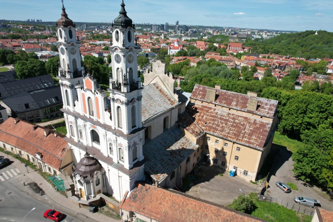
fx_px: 204
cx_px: 166
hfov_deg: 78.6
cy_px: 111
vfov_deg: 57.2
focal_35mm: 22
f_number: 2.8
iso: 110
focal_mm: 8.38
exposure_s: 1/2000
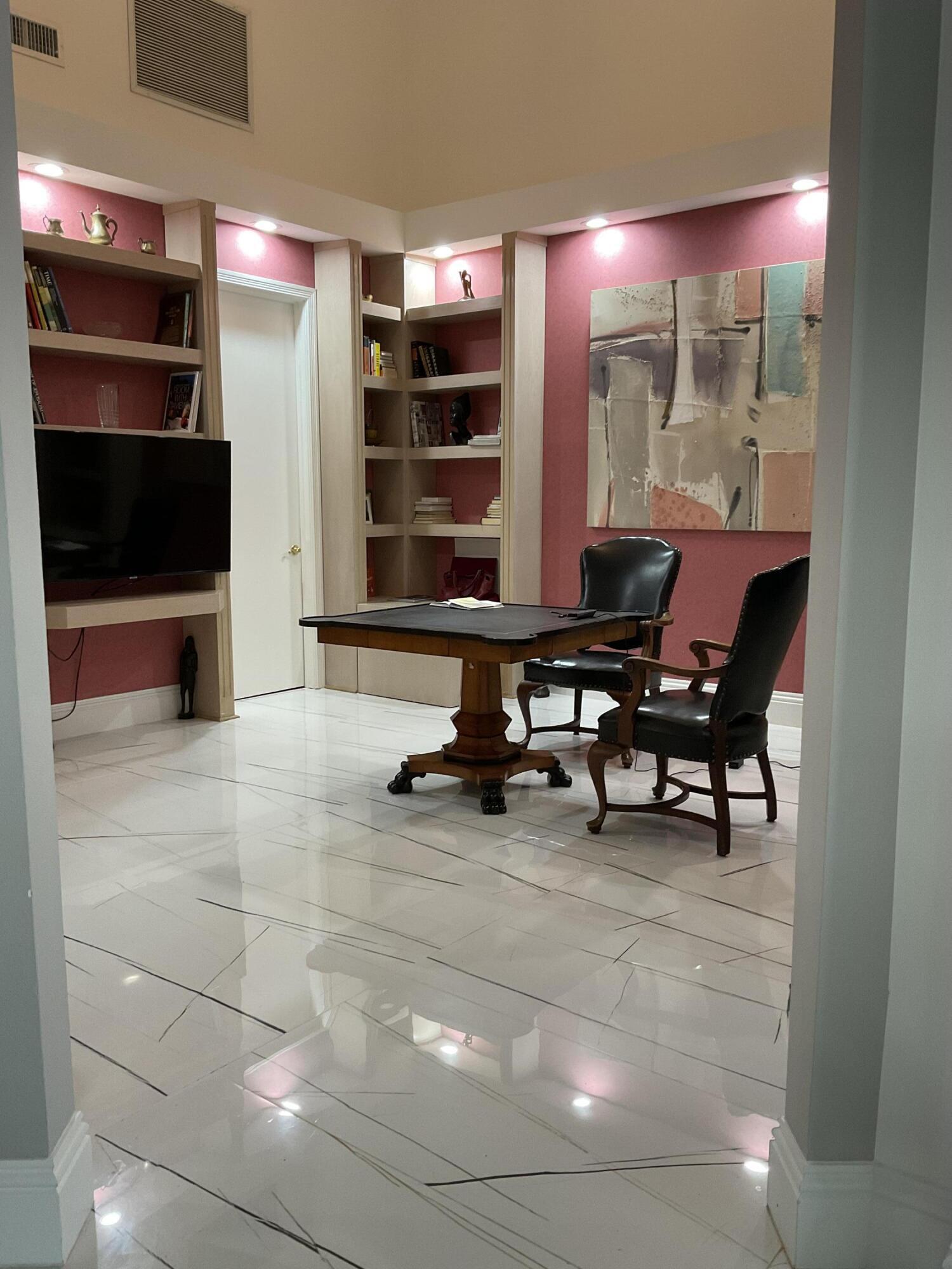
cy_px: 634
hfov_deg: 48.2
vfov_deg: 61.7
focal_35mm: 29
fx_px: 1063
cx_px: 476
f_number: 1.8
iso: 100
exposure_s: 1/60
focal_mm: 3
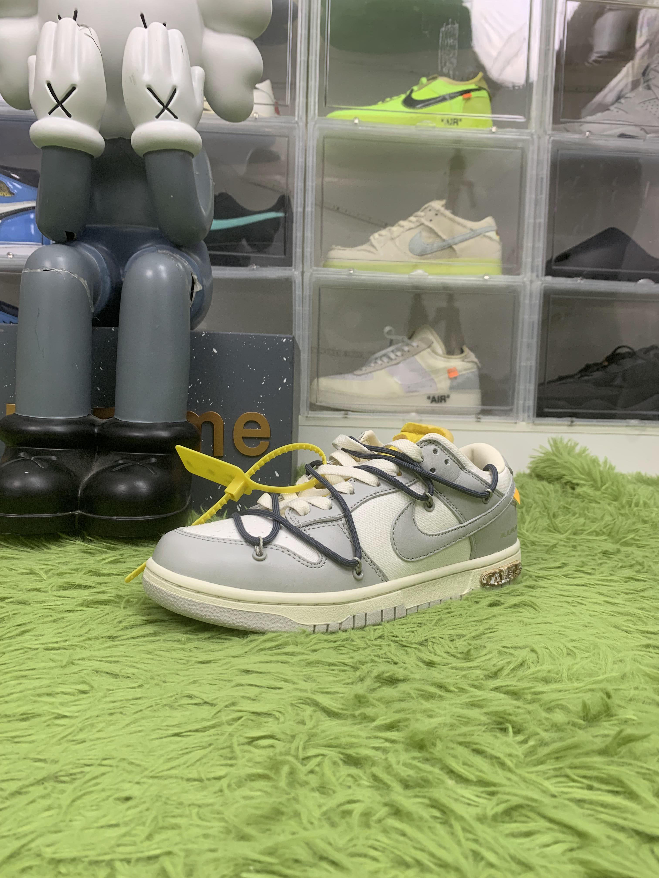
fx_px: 660
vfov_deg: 67.3
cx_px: 330
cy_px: 439
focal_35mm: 26
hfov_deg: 53.1
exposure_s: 1/66
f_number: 1.8
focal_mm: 4.25
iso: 100
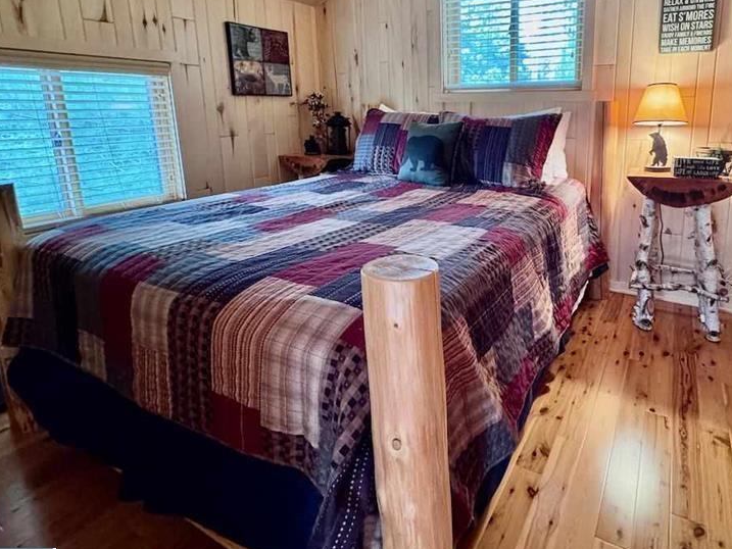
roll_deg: -0.1
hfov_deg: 79.9
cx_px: 468
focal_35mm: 20
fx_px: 423
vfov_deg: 64.4
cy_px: 187
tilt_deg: -11.4
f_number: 2.2
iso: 800
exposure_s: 1/60
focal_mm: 2.22
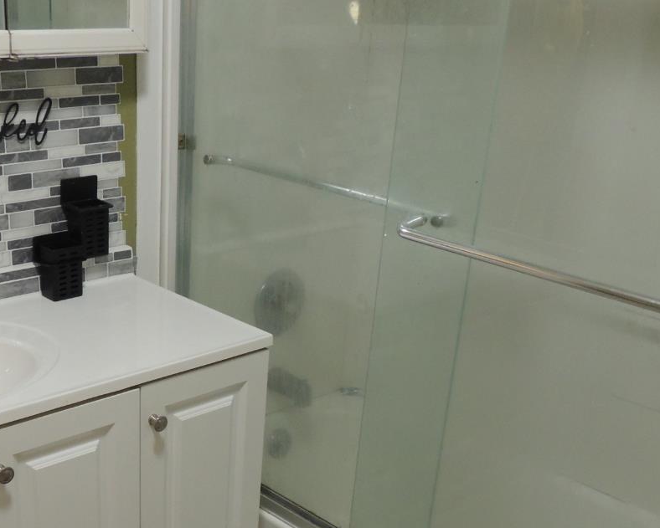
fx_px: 1016
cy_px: 430
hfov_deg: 35.6
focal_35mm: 52
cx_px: 220
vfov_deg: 28.5
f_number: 3.1
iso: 400
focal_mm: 4.9
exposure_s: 1/30
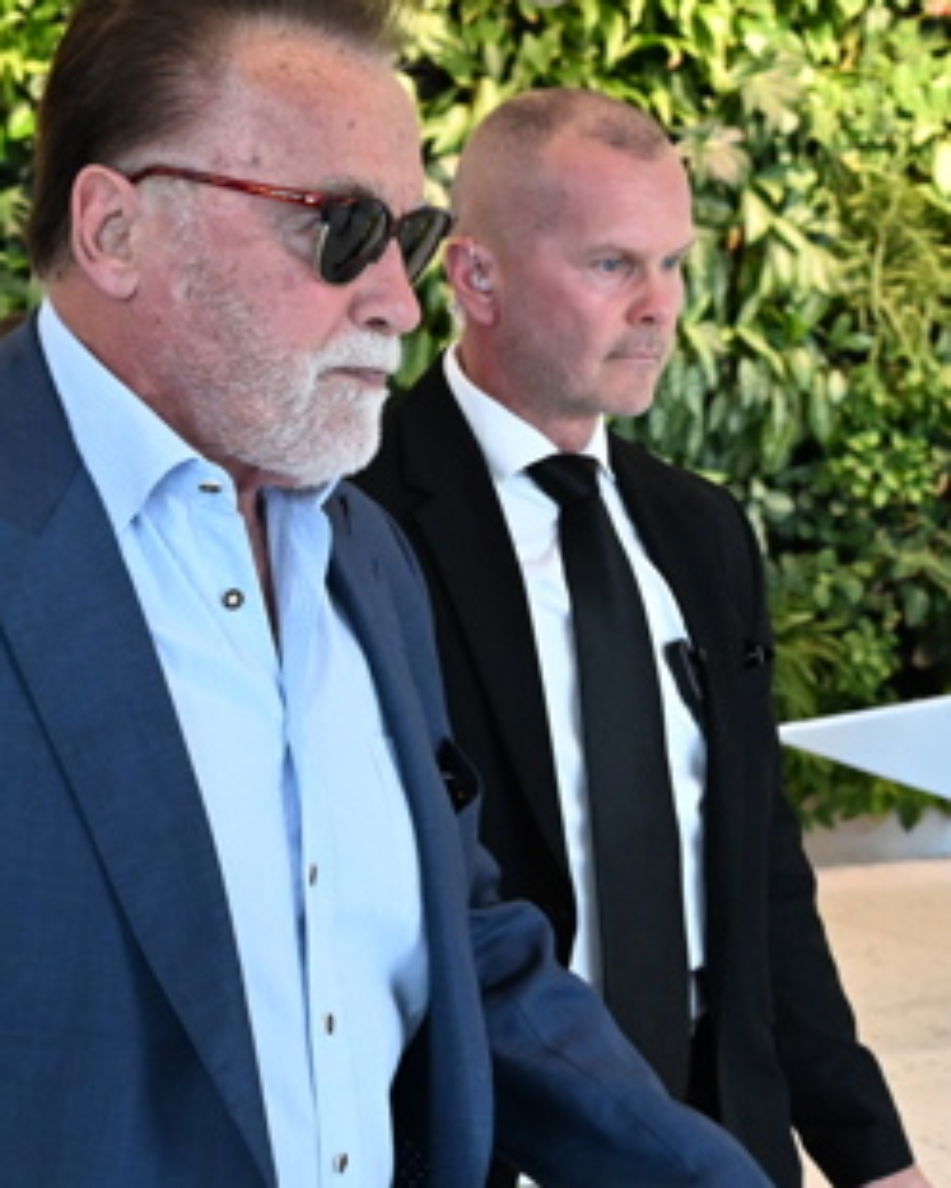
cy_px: 711
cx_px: 244
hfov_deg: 20.3
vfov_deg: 25.3
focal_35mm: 75
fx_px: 2637
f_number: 4.5
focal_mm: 24
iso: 4000
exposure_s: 1/320
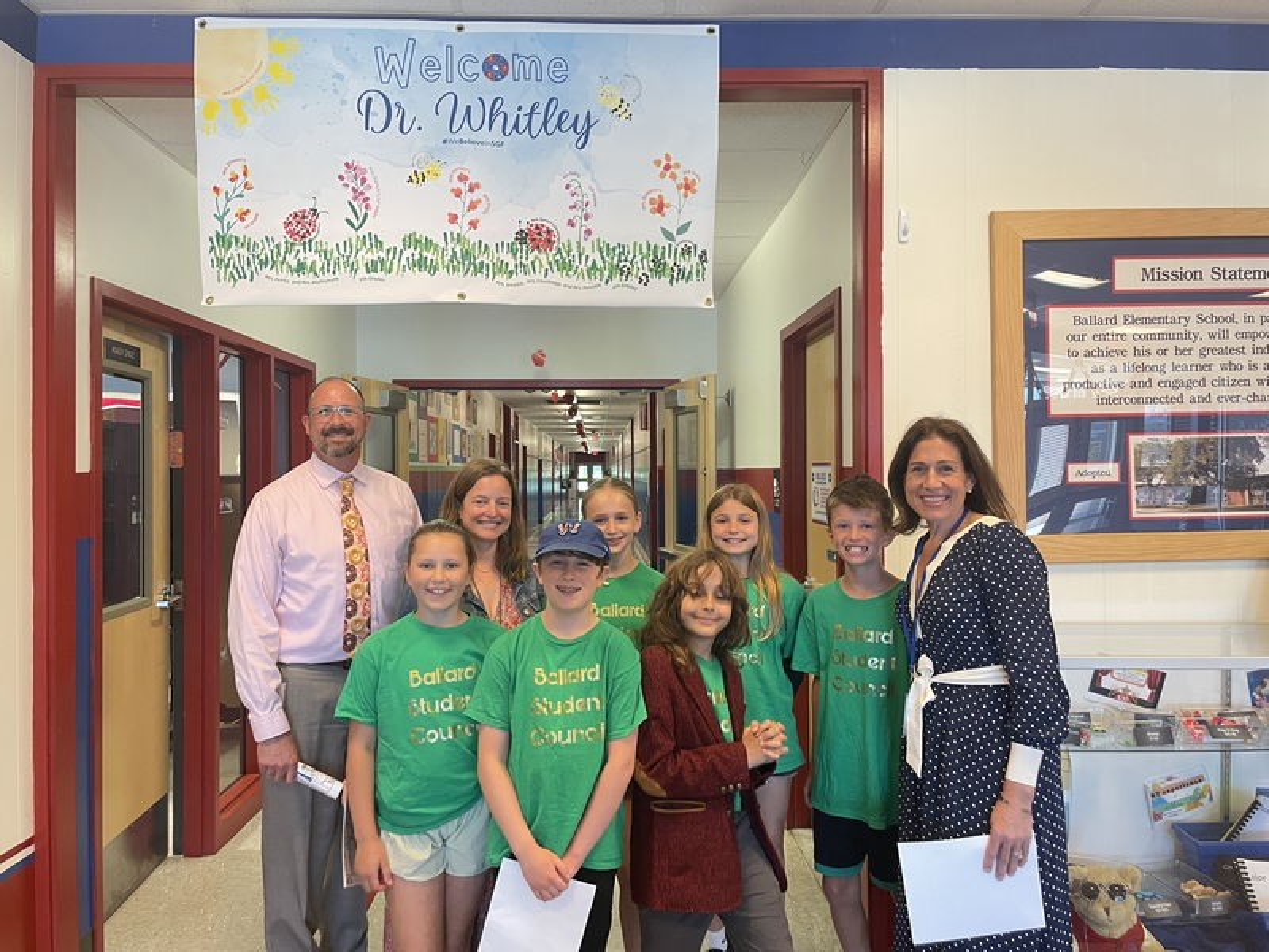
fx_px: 953
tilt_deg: -0.1
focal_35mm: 26
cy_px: 476
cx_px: 634
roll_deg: +0.7
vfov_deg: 53.1
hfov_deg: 67.3
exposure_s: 1/60
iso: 100
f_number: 1.6
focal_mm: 4.2
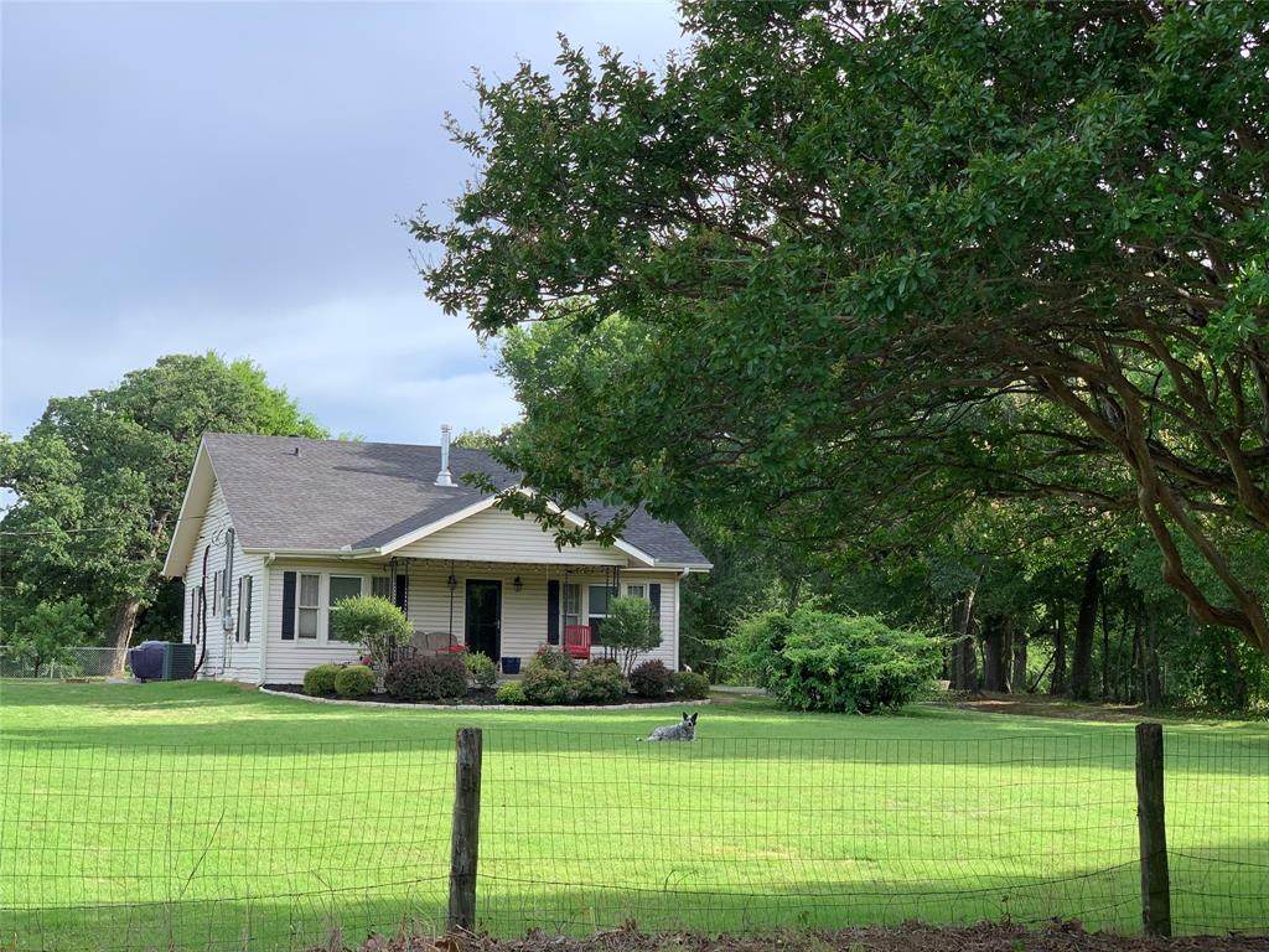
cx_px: 634
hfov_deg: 36.8
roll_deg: -1.6
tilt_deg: +5.6
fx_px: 1906
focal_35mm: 52
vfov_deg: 28.0
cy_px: 476
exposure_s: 1/413
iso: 16
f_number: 2.4
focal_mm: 6
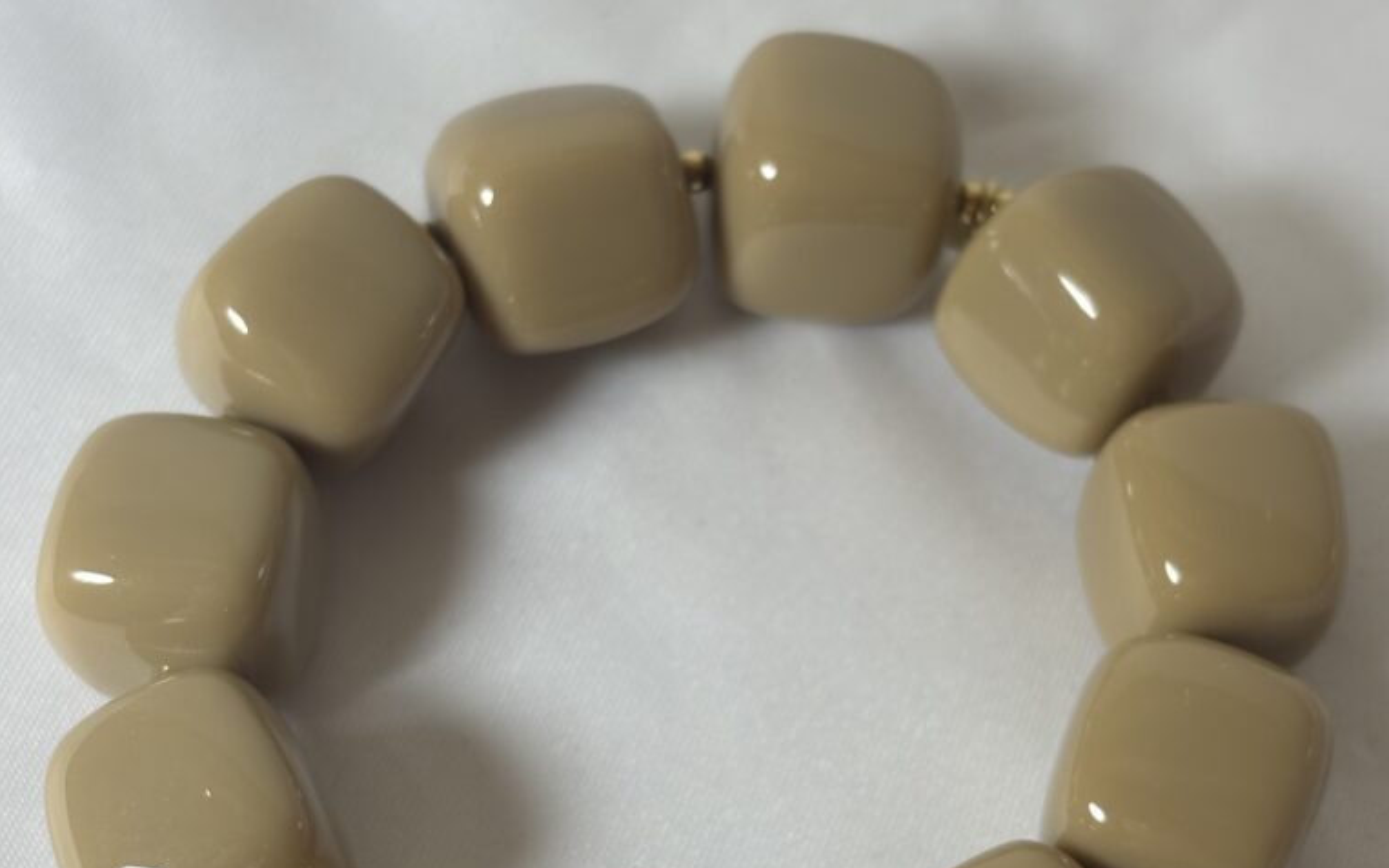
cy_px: 655
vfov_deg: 17.5
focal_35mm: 74
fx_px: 2801
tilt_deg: -63.8
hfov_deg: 27.8
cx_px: 694
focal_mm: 5.96
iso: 25
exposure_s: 1/116
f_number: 1.6
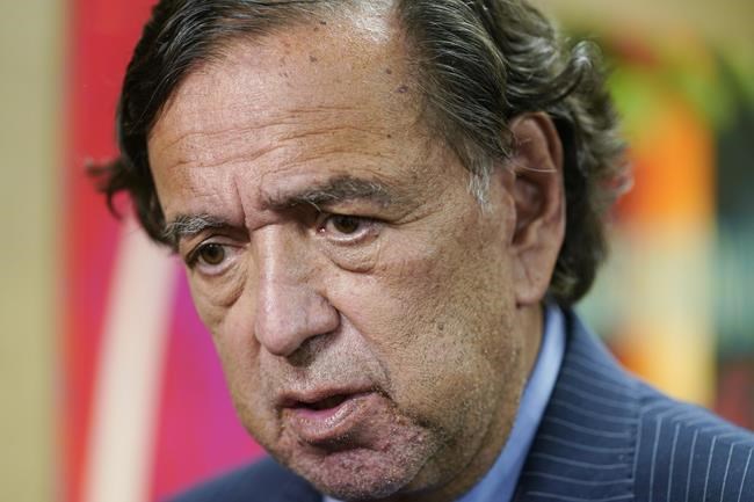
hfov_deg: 18.3
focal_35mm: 112
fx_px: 2345
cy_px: 251
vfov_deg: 12.2
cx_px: 377
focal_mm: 112
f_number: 2.8
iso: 1600
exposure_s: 1/200
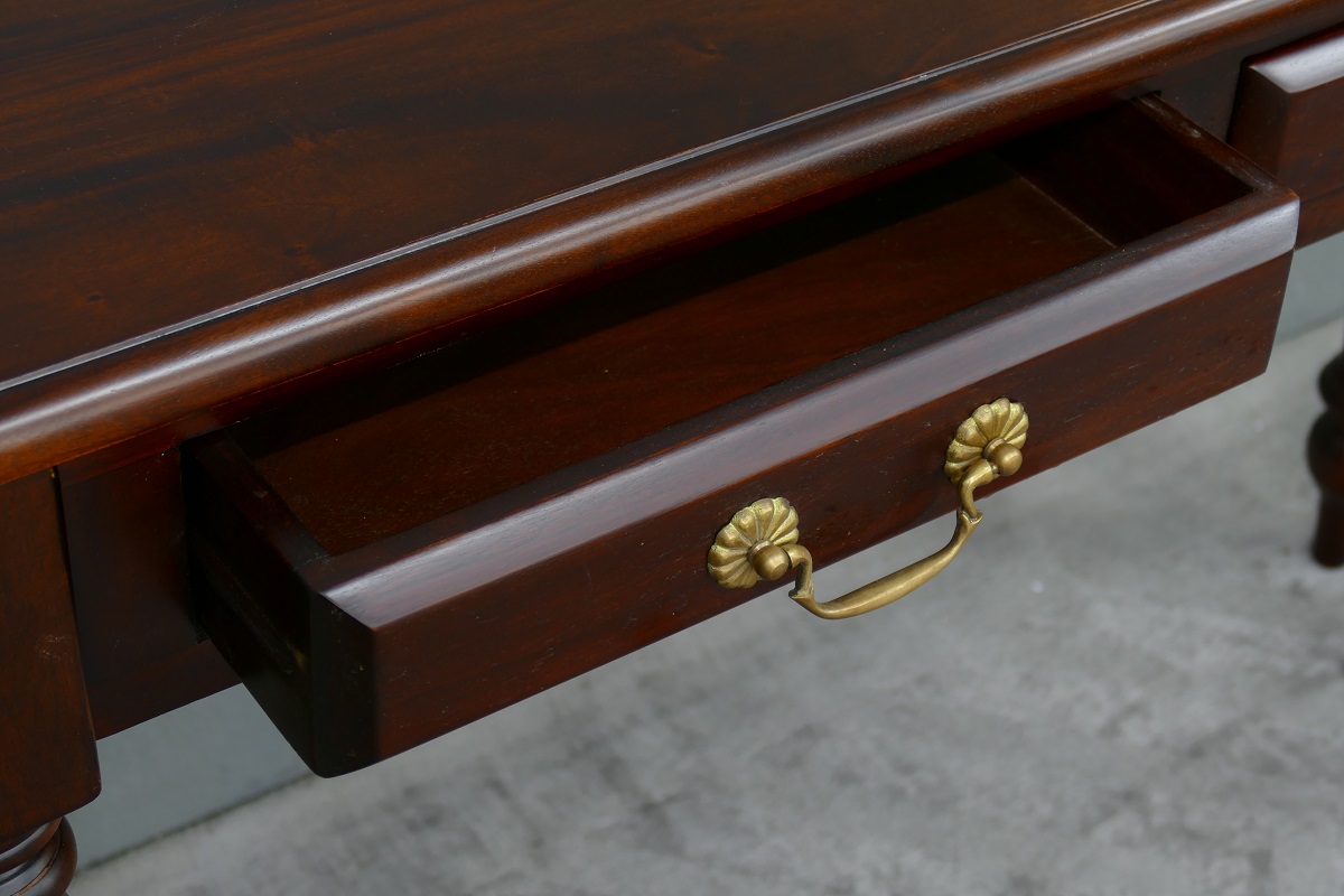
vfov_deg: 18.2
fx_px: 2800
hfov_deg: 27.0
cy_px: 448
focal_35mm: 75
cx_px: 672
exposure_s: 1/3.2
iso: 125
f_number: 3.7
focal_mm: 27.23
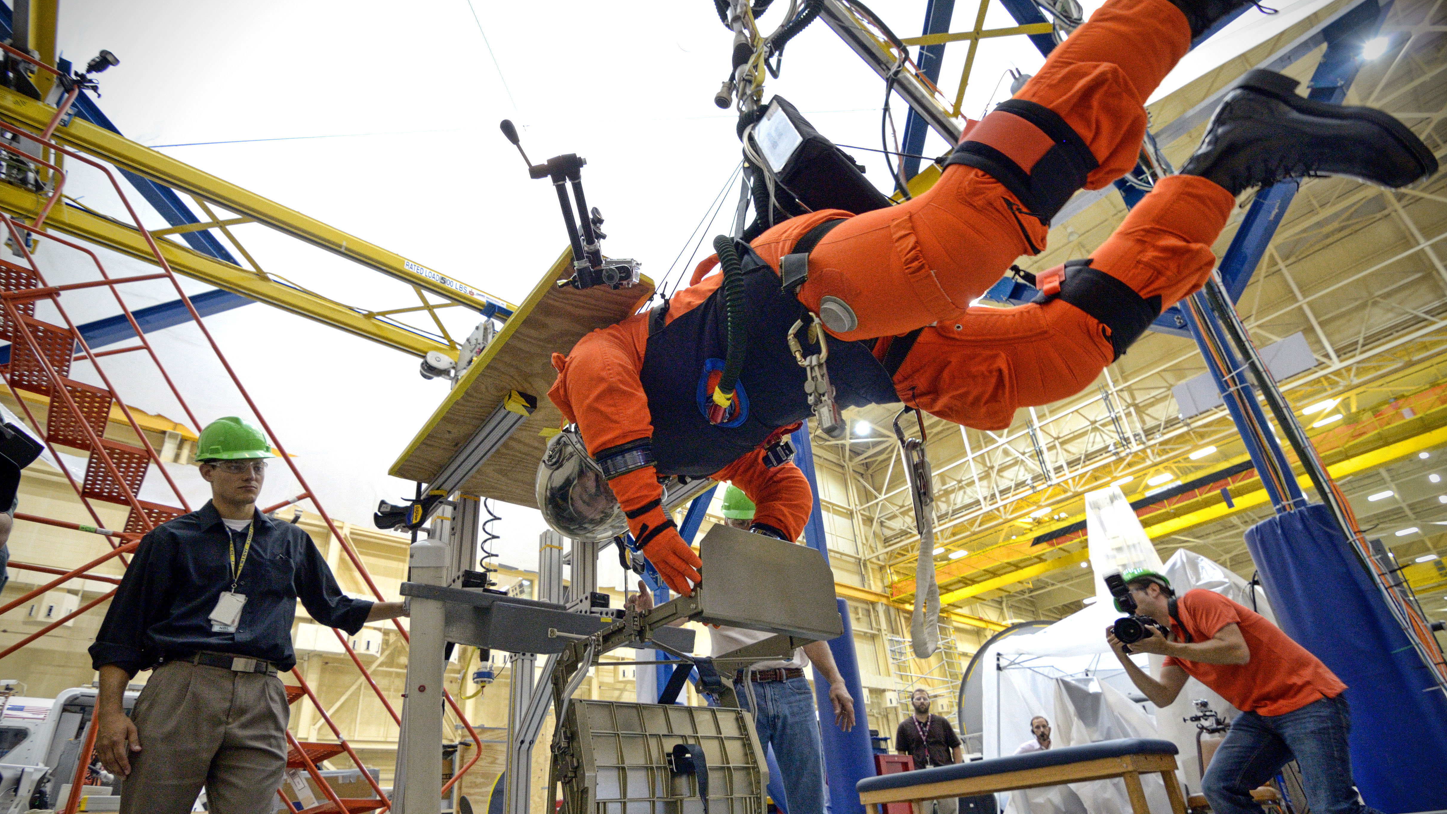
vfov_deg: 61.9
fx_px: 673
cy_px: 481
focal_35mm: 18
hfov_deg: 94.2
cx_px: 719
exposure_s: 1/50
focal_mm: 11
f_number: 4
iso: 1600
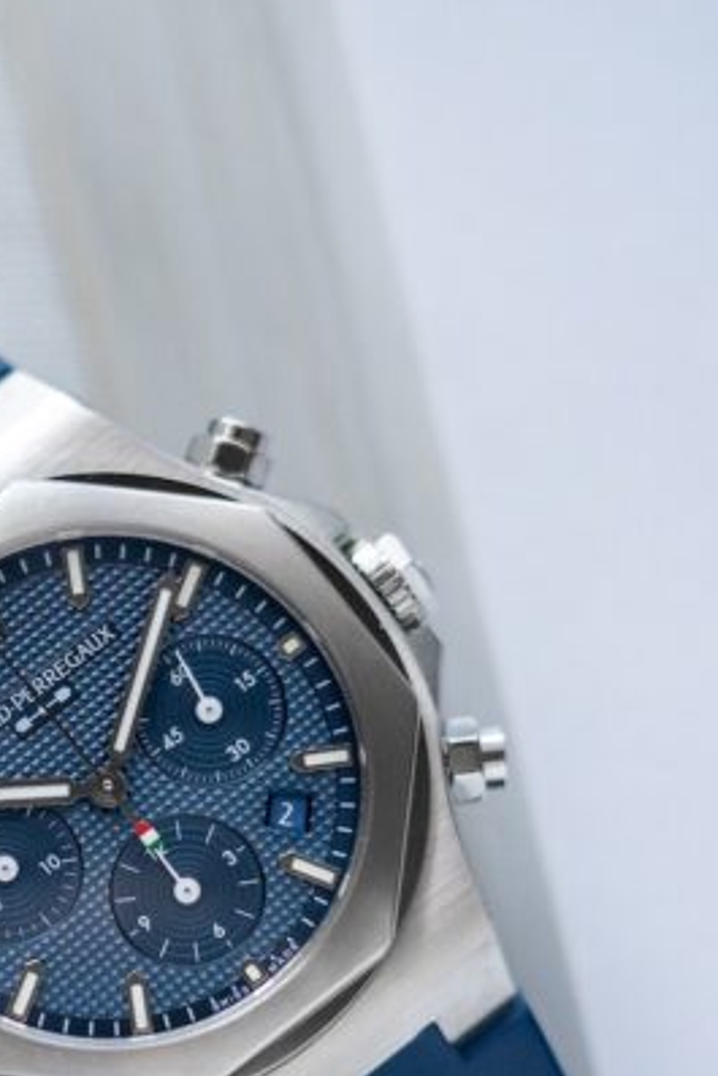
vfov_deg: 8.9
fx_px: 6934
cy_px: 840
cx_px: 42
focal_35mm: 232
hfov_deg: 5.9
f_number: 2.8
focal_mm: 90
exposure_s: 1/160
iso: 2000
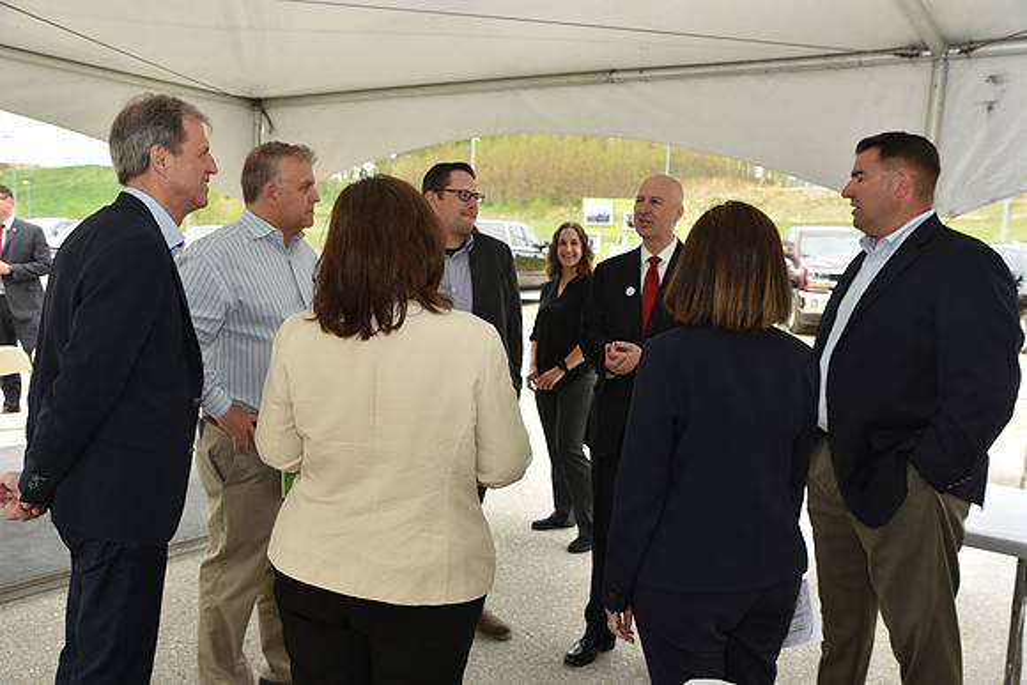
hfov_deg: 58.7
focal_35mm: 32
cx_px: 514
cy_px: 342
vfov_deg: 41.1
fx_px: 913
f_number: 5.6
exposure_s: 1/125
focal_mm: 32
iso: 125
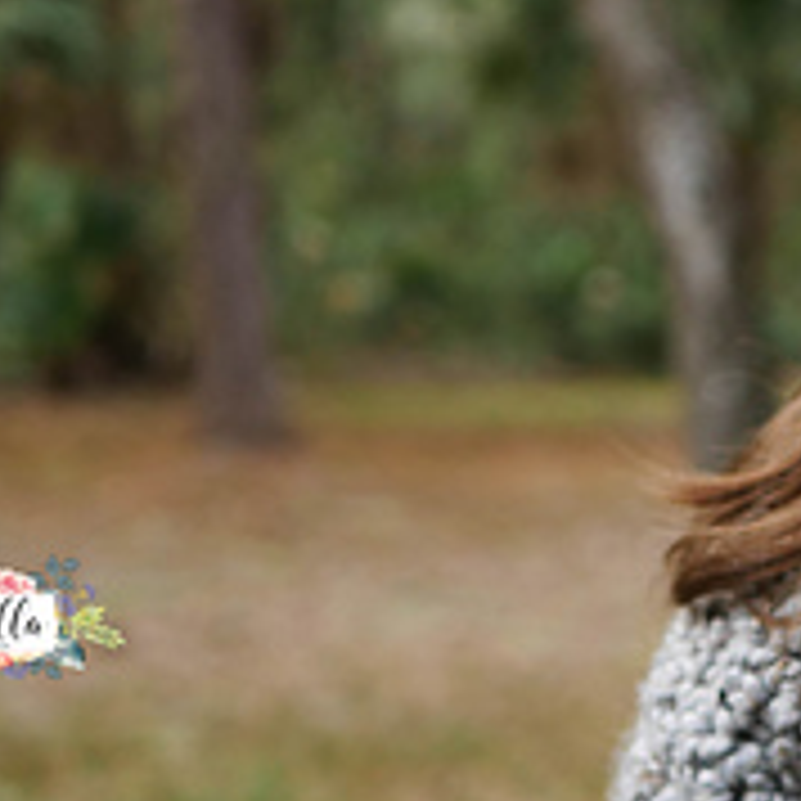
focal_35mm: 124
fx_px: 3246
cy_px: 551
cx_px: 860
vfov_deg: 14.0
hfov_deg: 13.8
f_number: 2.2
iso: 200
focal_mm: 25
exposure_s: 1/500
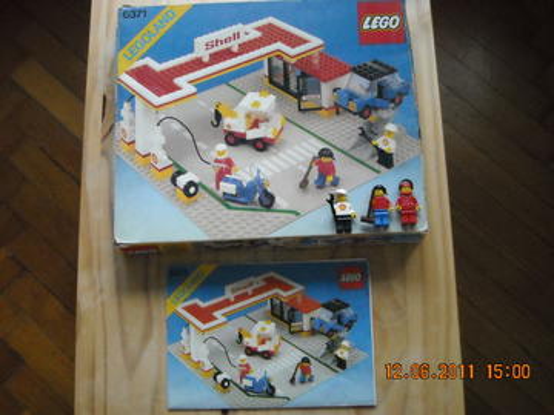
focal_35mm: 44
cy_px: 208
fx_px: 704
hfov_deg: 42.9
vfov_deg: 32.9
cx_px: 277
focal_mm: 7.1
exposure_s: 1/218
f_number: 3.1
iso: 800
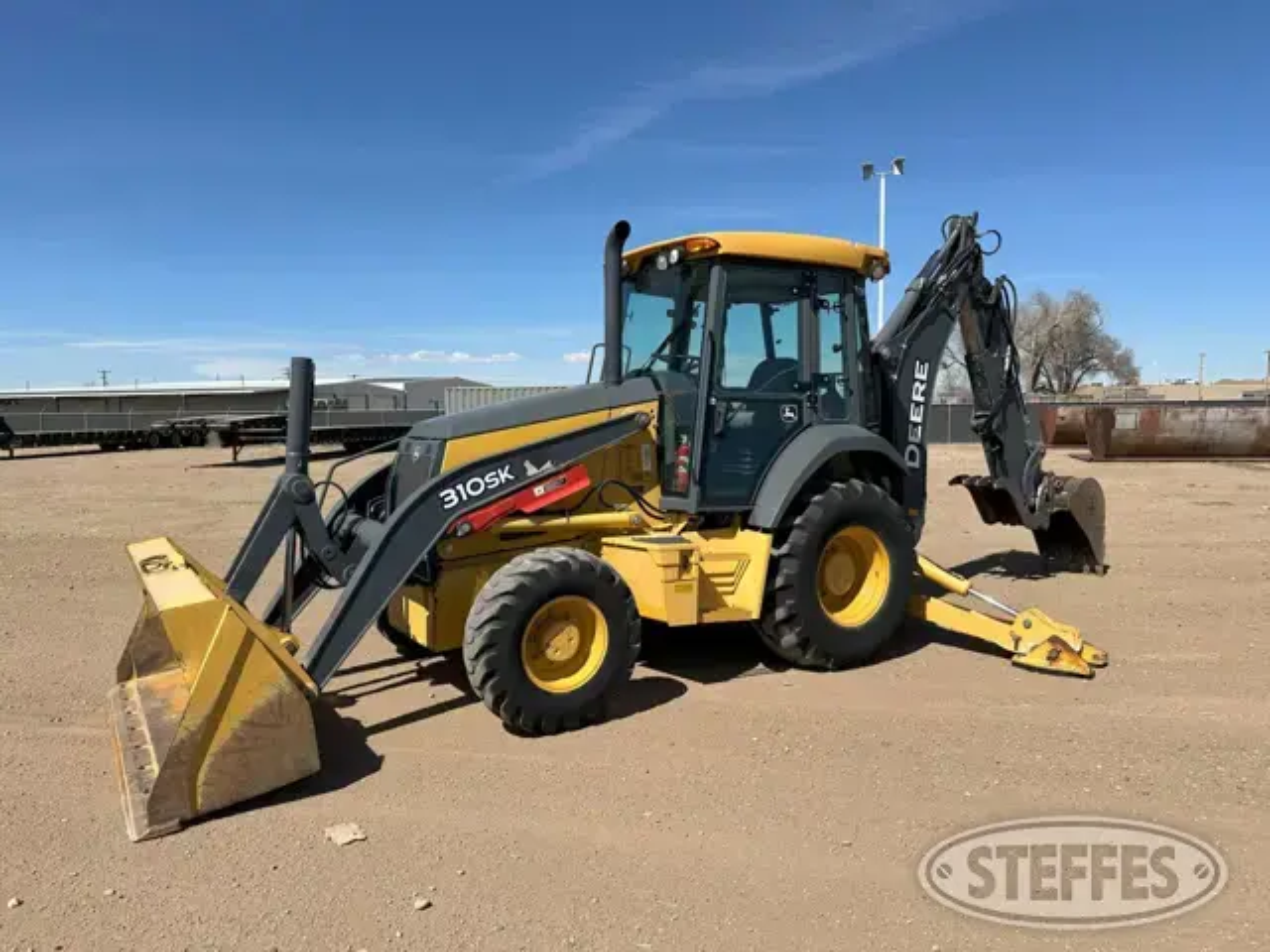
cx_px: 635
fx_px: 881
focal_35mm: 24
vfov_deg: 56.8
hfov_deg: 71.6
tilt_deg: -4.2
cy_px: 476
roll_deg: +0.7
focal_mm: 6.86
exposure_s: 1/5848
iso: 80
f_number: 1.78
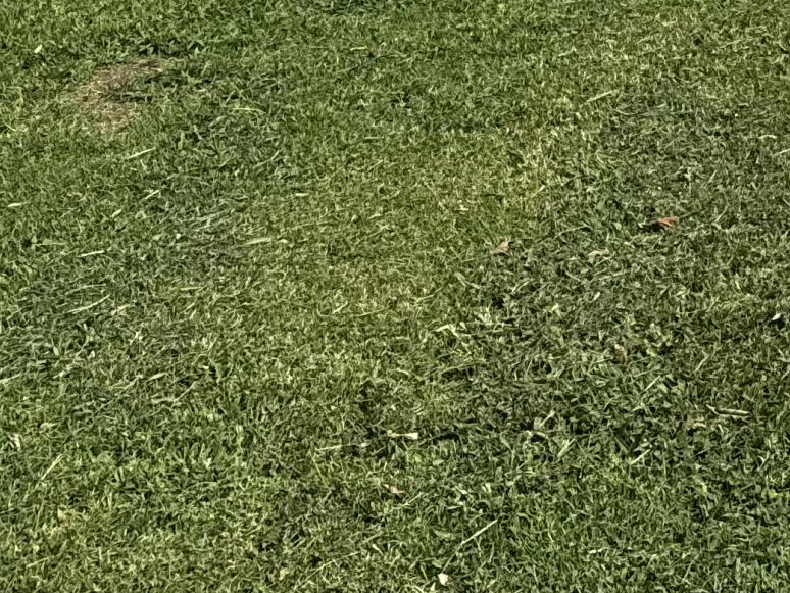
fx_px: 2123
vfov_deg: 13.9
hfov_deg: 19.1
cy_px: -515
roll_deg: +1.3
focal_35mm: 93
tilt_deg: -2.5
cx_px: 1097
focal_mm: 6.76
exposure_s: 1/4950
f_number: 1.78
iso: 80
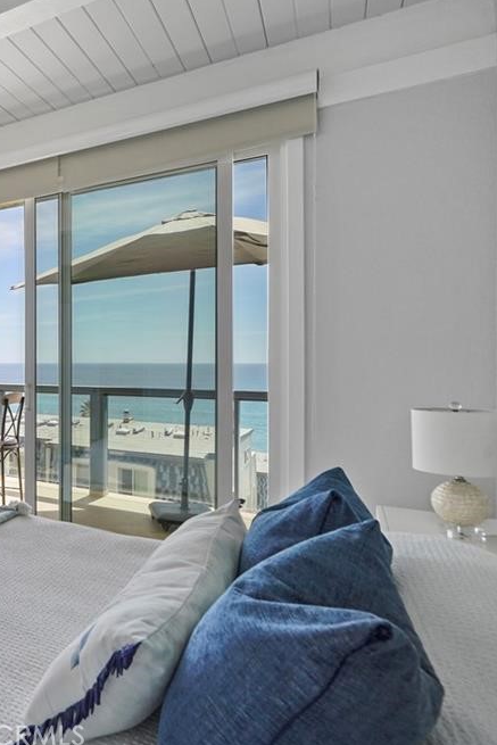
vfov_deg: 71.5
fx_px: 517
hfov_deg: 42.2
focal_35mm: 25
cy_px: 364
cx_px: -30
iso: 4000
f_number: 8
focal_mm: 16
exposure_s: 1/400
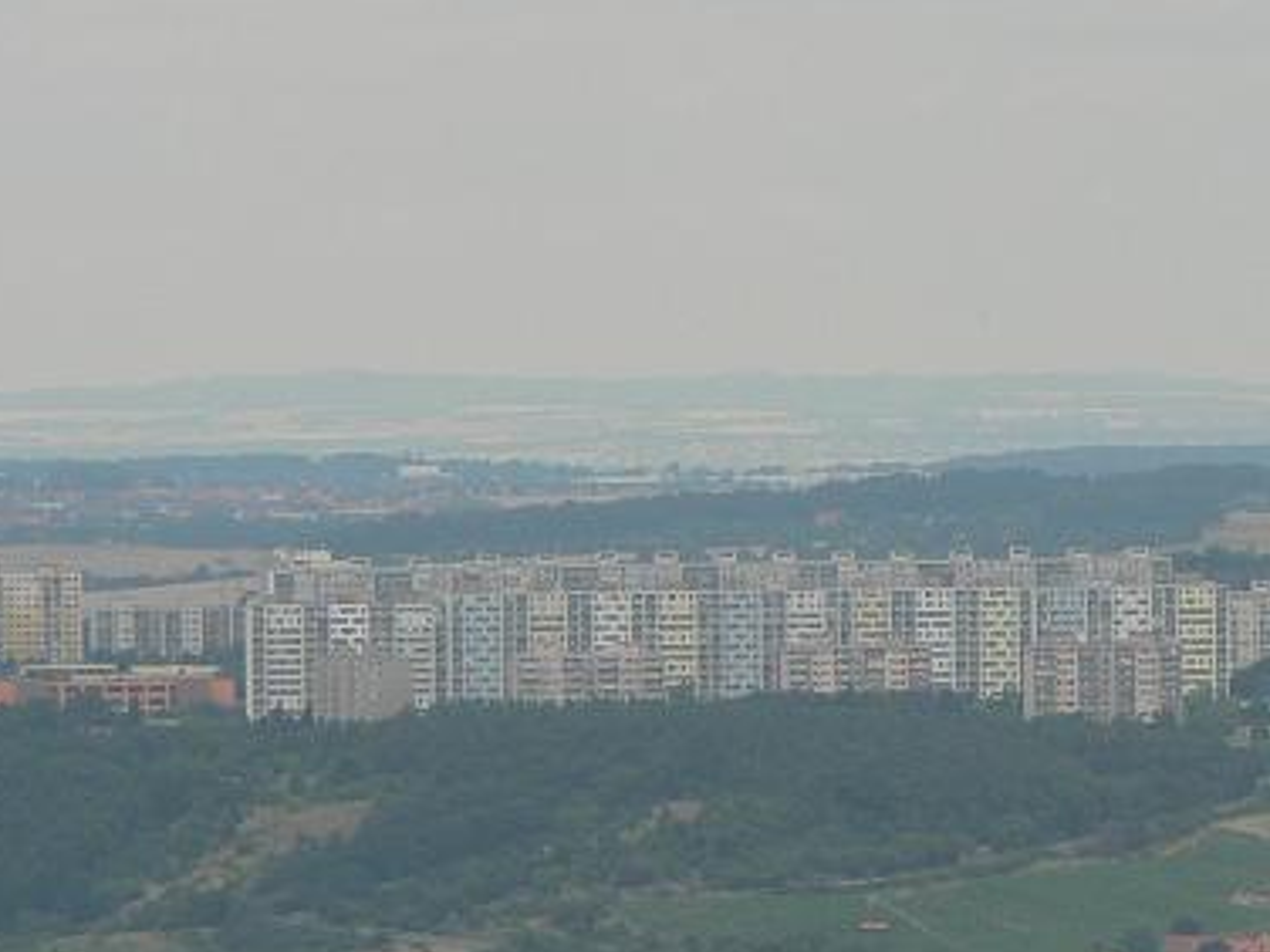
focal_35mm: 475
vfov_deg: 3.1
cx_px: 1057
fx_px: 17427
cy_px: 594
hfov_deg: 4.2
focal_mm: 37.1
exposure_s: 1/400
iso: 80
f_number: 4.5
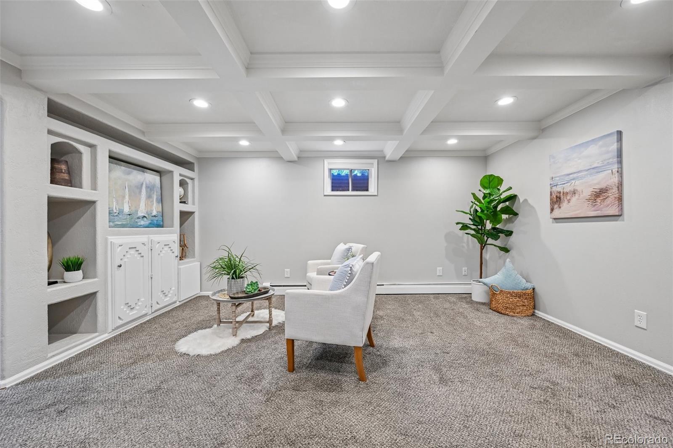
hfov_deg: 104.3
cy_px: 224
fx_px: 262
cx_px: 336
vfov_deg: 81.2
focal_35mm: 14
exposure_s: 1/15
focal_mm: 14
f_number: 9
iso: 400
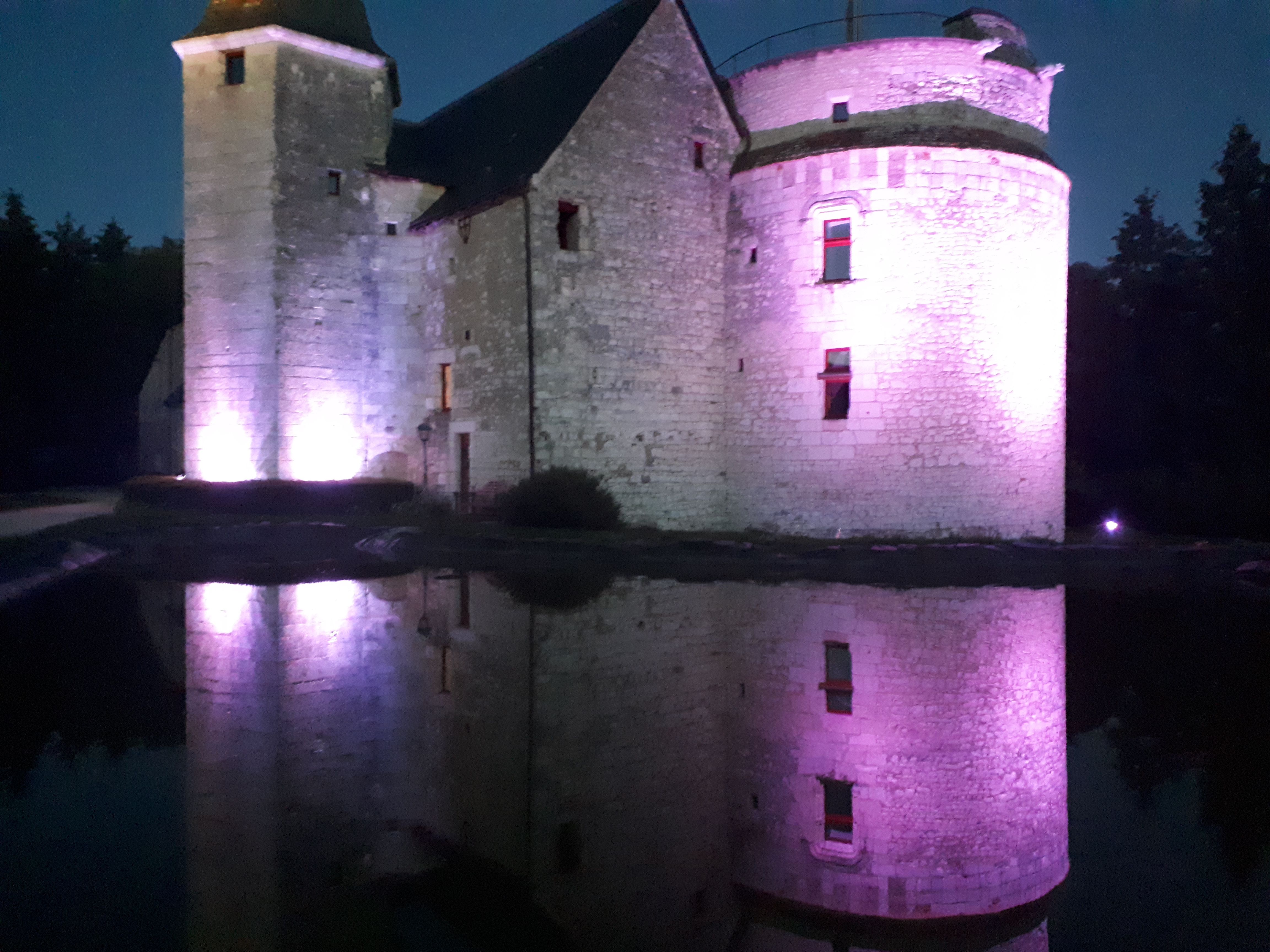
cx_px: 635
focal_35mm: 27
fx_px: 991
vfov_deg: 51.4
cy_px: 476
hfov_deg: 65.3
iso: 1000
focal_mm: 3.6
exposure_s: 1/10
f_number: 1.9
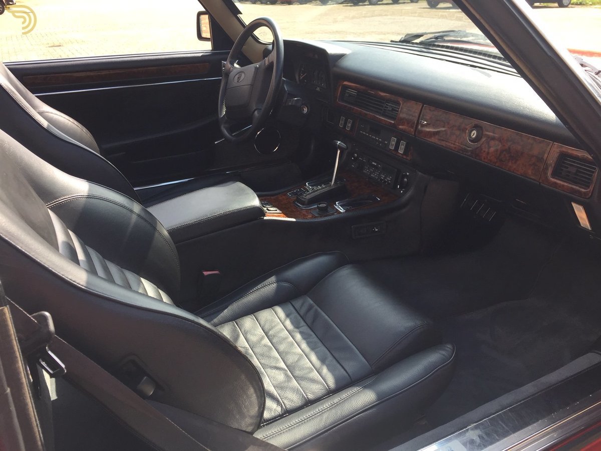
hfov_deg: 61.7
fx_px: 503
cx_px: 300
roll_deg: -0.5
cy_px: 226
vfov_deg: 48.2
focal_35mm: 29
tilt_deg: -24.9
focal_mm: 4.15
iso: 32
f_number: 2.2
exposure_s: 1/350
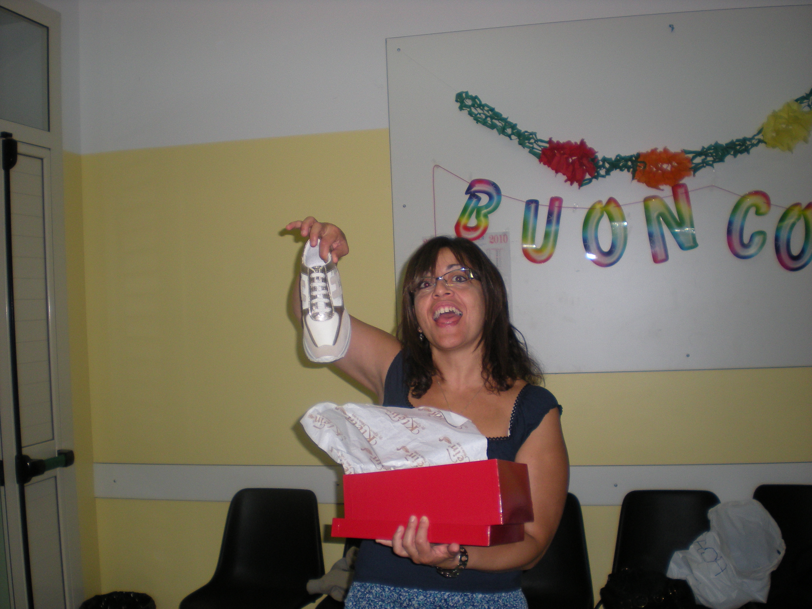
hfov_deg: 49.0
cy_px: 304
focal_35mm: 38
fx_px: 891
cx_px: 406
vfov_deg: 37.7
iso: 122
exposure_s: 1/60
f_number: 3.1
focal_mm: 6.3
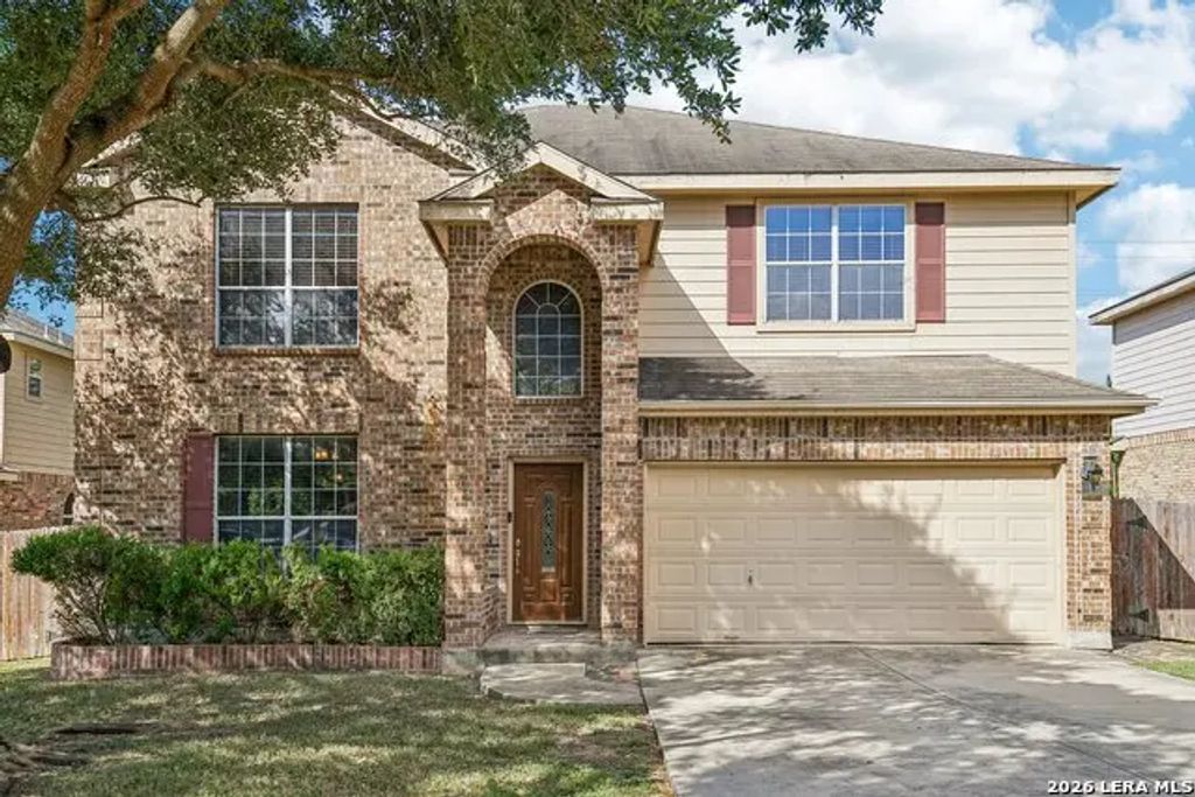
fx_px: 1129
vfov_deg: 38.9
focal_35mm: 34
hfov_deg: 55.8
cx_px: 598
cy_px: 398
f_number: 8
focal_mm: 34
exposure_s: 1/400
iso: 200
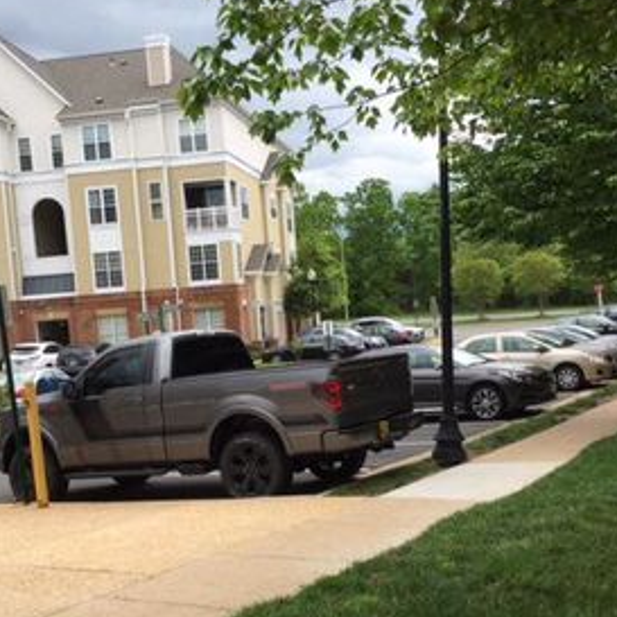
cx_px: 292
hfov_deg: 36.0
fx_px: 948
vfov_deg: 35.8
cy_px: 394
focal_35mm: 47
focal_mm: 4.15
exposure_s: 1/942
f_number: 2.2
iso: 32
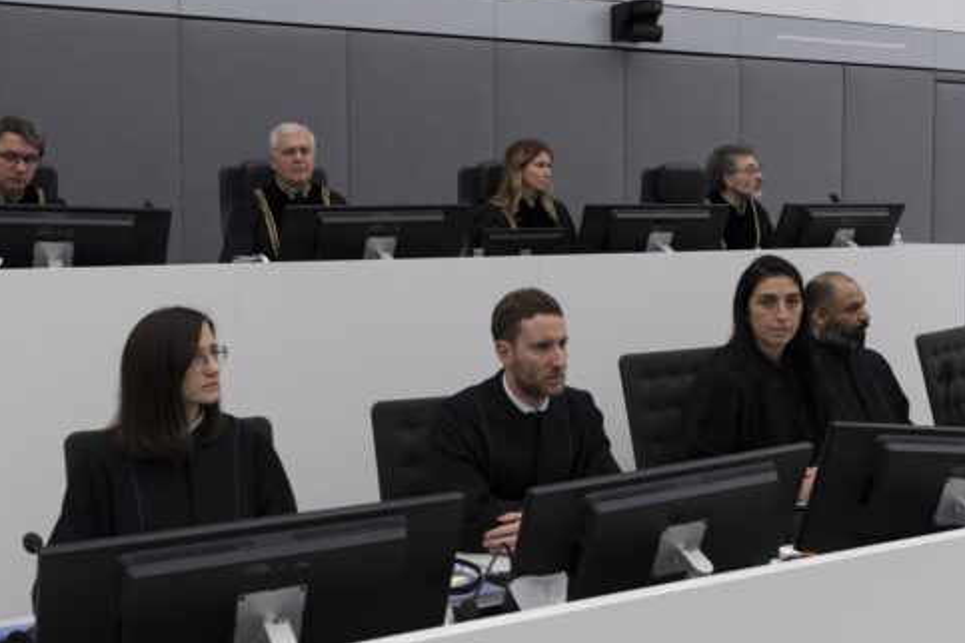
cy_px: 308
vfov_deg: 36.9
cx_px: 370
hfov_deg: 52.6
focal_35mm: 36
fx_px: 965
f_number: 5
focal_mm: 29
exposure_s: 1/125
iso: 500
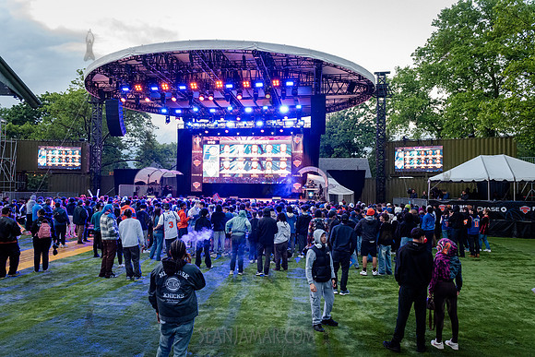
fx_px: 357
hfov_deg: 73.7
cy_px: 178
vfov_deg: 53.1
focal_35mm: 24
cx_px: 268
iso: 6400
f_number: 4
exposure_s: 1/250
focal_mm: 24
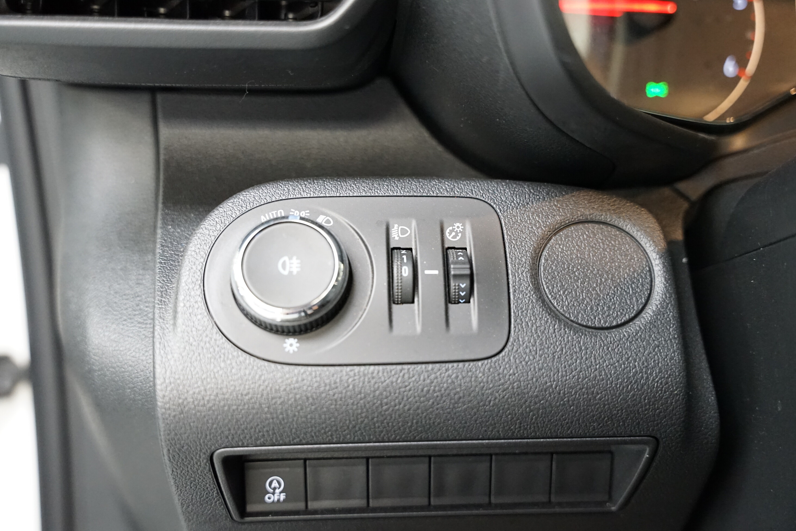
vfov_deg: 33.6
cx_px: 391
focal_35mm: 40
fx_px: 878
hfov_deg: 48.8
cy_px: 269
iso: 5000
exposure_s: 1/60
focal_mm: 38.7
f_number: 2.8
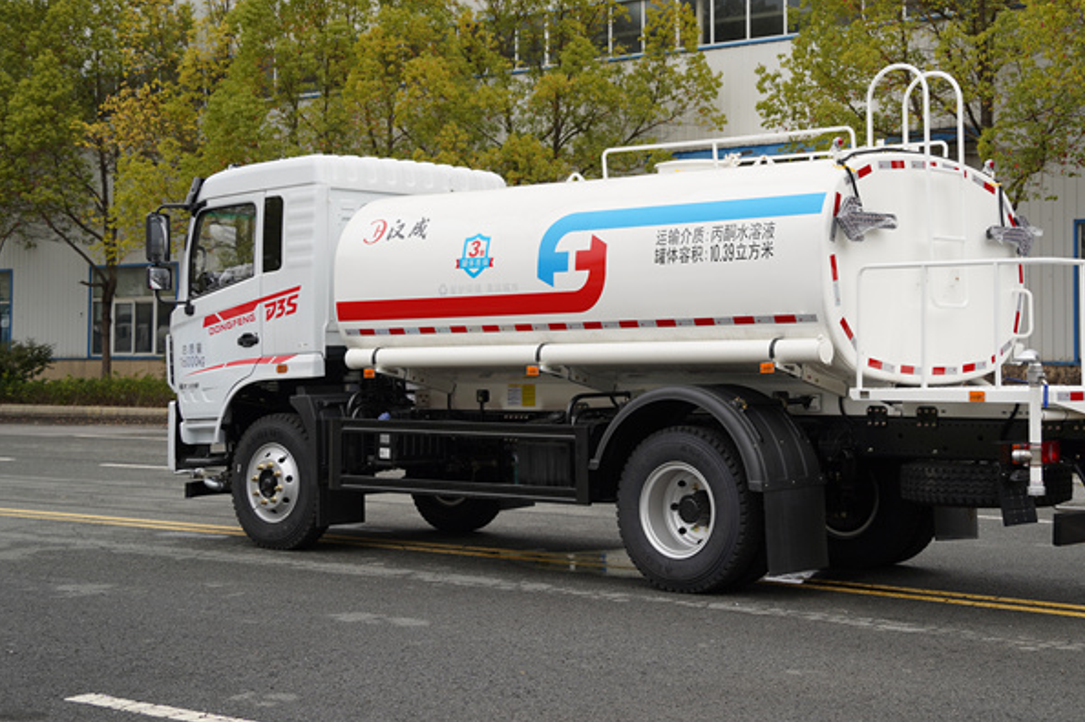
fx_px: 1867
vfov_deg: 21.8
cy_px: 284
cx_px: 652
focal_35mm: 62
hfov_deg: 32.3
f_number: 4
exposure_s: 1/640
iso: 100
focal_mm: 46
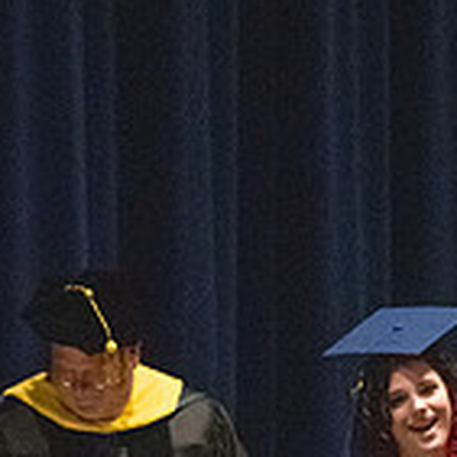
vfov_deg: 3.3
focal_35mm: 529
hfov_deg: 3.3
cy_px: 668
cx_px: 203
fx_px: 7901
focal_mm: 130
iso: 10000
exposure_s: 1/400
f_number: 3.2
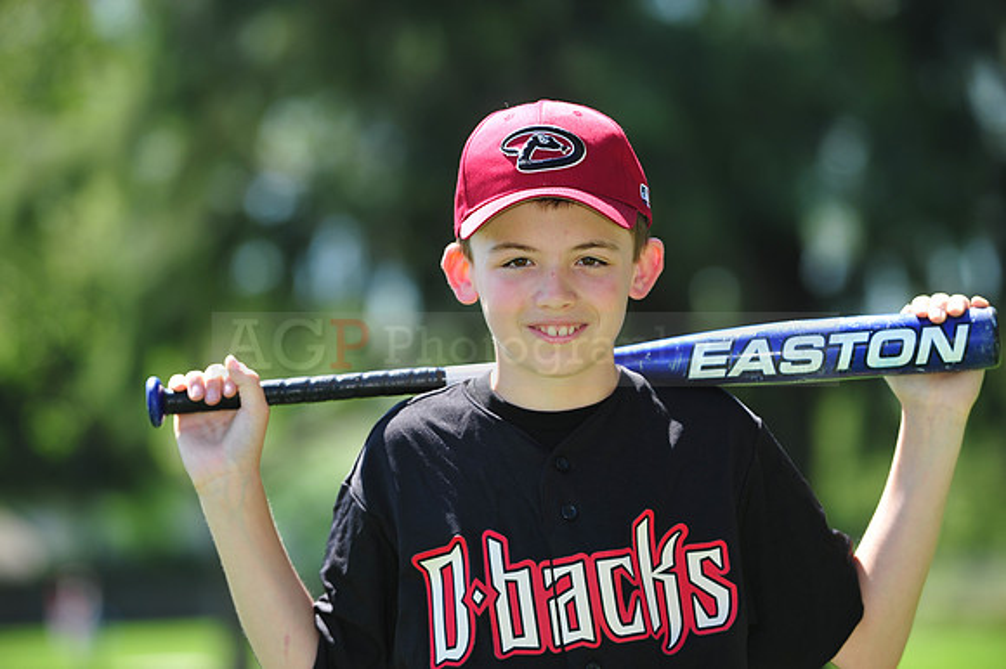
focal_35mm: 200
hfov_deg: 10.3
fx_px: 5585
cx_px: 503
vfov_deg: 6.9
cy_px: 334
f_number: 4.5
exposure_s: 1/400
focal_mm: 200
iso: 200
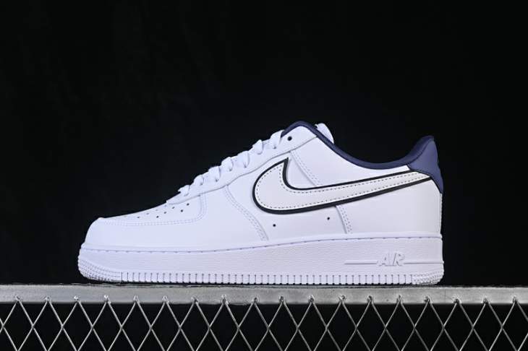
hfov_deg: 27.0
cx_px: 264
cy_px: 176
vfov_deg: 18.2
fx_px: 1099
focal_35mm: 75
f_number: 8
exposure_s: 1/80
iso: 160
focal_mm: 50
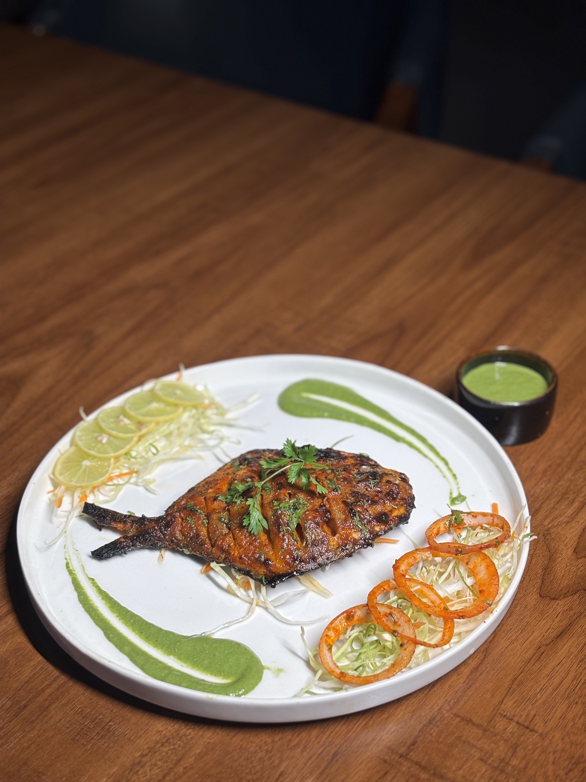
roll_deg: +0.6
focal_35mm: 52
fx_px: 1174
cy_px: 391
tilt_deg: -36.4
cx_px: 293
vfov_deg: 36.8
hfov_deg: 28.0
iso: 32
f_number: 1.6
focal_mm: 5.96
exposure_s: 1/156
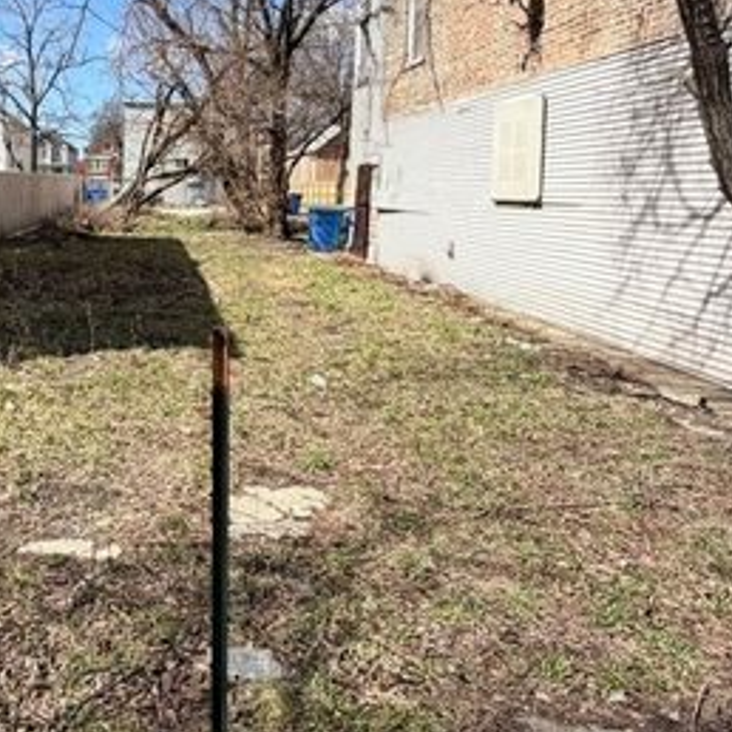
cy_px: 274
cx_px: 94
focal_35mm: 32
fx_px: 766
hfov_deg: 46.8
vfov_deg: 50.6
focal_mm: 2.22
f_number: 2.2
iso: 32
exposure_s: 1/770
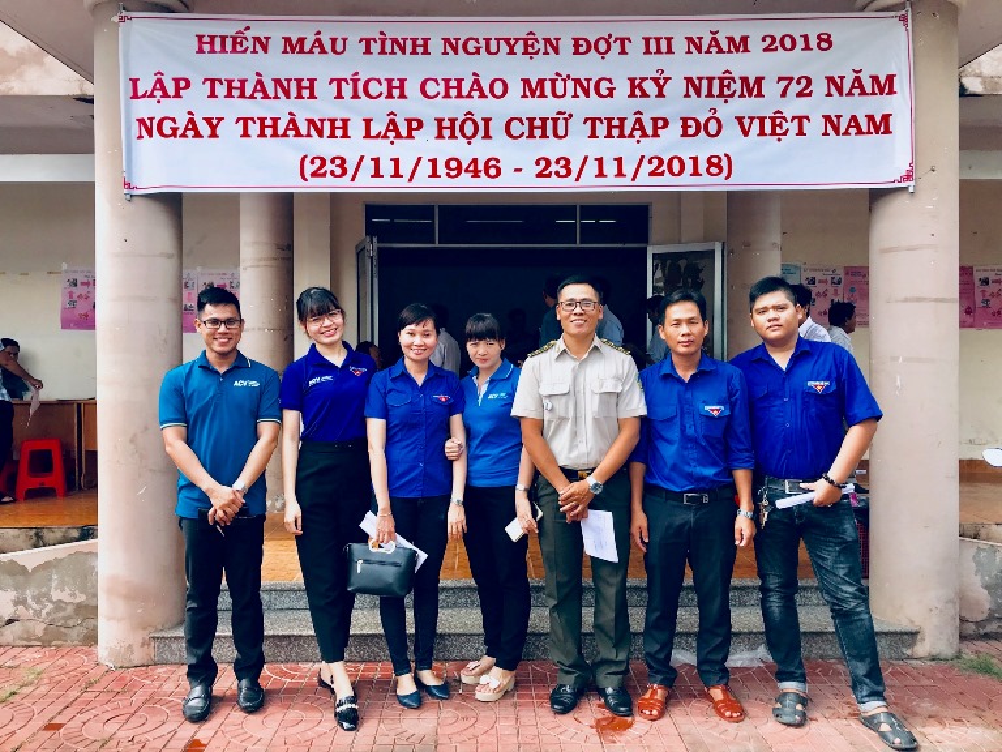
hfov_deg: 63.4
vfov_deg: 49.7
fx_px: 810
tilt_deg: -1.1
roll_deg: +0.5
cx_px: 501
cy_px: 376
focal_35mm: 28
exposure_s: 1/643
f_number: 1.8
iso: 20
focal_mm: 3.99
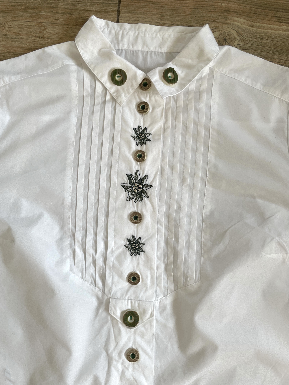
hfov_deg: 53.1
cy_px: 192
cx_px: 144
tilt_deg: -88.9
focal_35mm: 26
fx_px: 289
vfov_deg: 67.3
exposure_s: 1/121
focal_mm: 4.2
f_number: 1.6
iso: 32
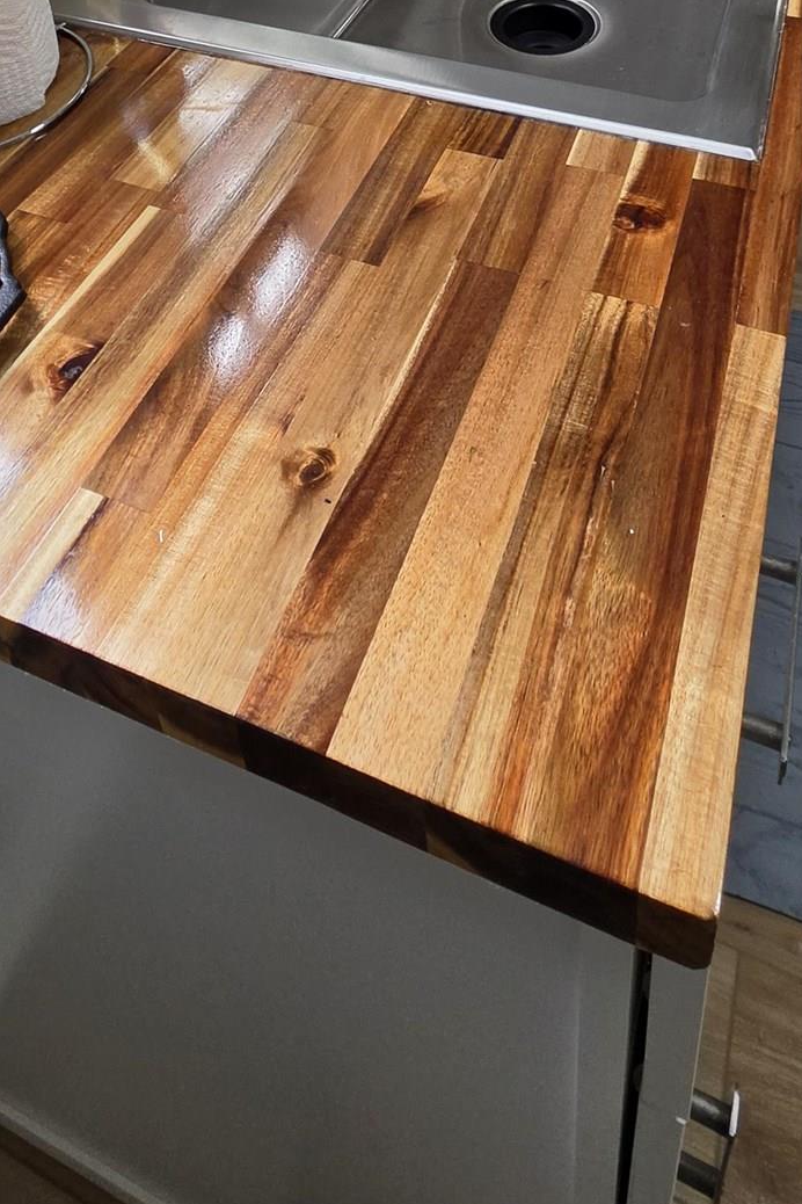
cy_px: -96
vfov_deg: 46.9
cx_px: 444
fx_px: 1002
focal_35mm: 30
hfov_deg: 43.5
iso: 80
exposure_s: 1/120
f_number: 1.9
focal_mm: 2.2
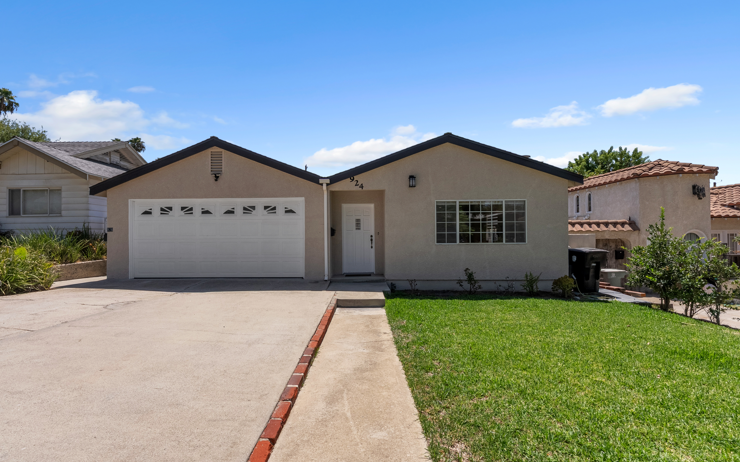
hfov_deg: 101.4
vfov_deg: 74.8
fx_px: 302
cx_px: 360
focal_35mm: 15
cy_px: 230
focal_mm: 14
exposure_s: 1/320
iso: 100
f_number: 13
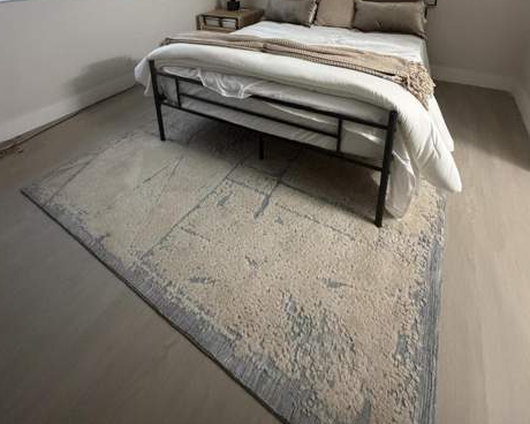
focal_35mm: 19
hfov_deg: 83.3
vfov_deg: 61.8
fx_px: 298
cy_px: 58
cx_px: 263
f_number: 2.2
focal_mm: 2.22
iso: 640
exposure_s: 1/60
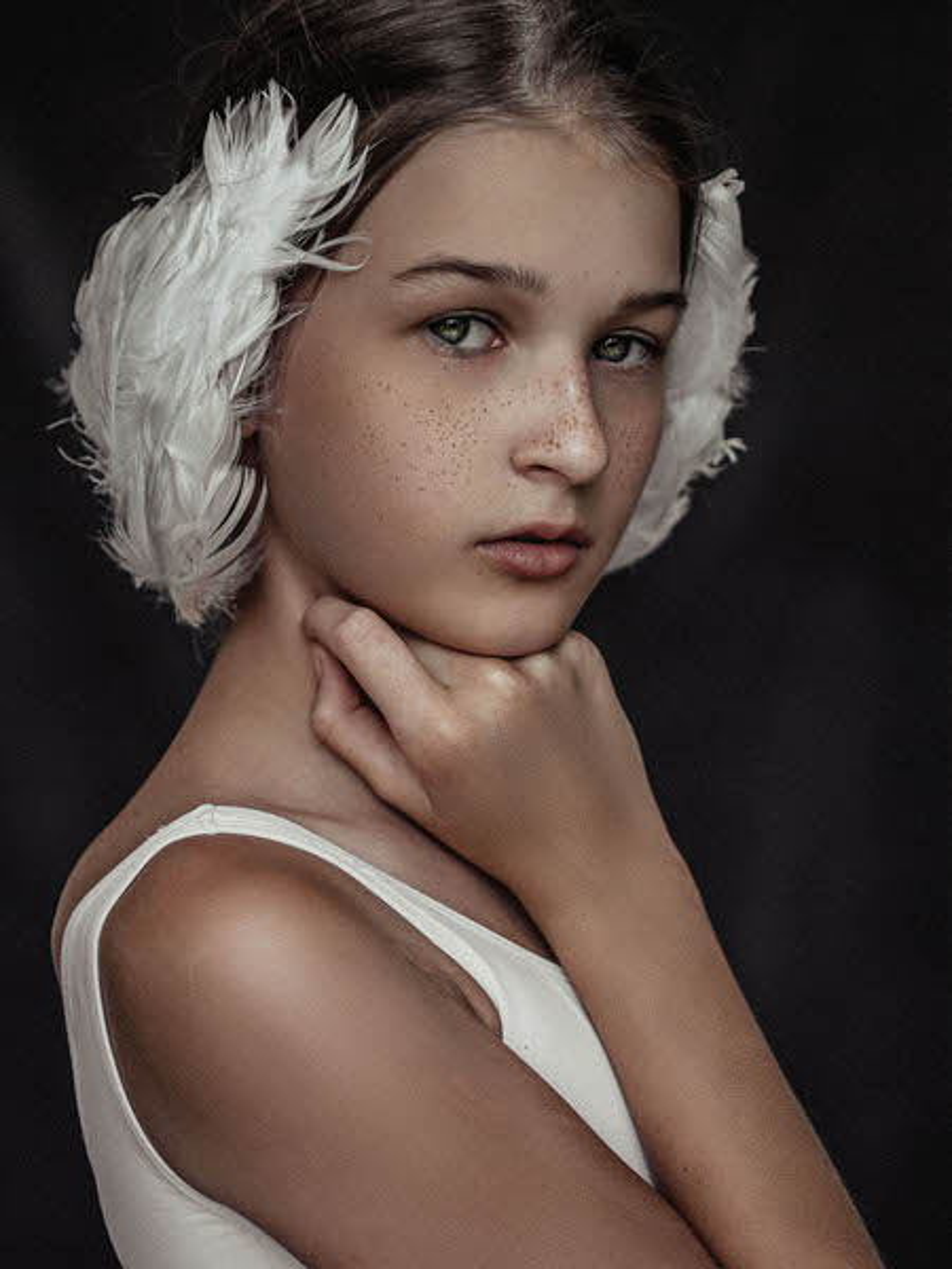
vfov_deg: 21.8
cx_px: 476
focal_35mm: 90
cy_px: 634
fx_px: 3300
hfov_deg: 16.4
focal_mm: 45
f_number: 1.8
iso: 100
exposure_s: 1/500
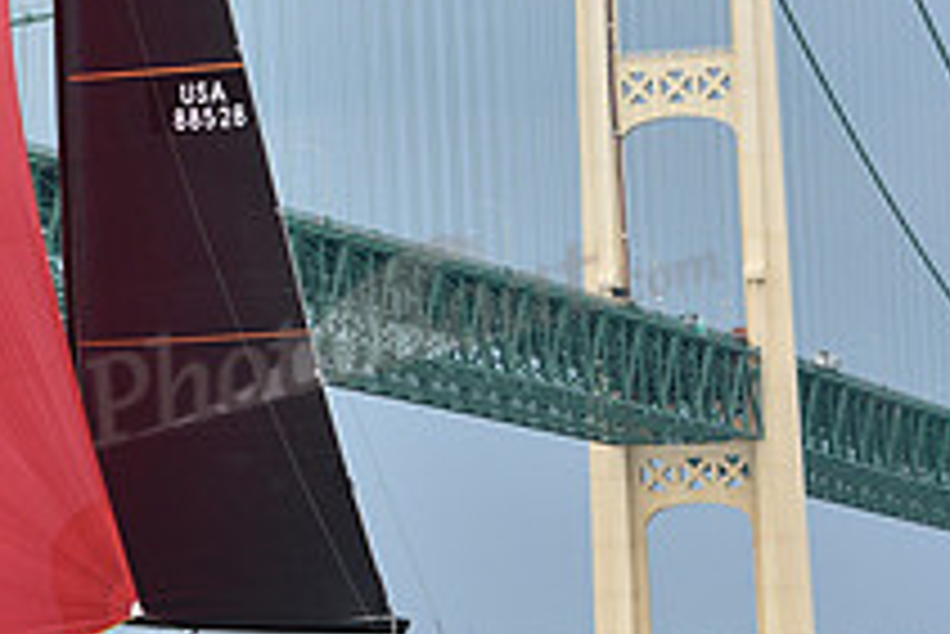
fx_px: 8424
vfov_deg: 4.3
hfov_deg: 6.4
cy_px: 160
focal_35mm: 319
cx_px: -144
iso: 250
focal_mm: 116
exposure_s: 1/800
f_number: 5
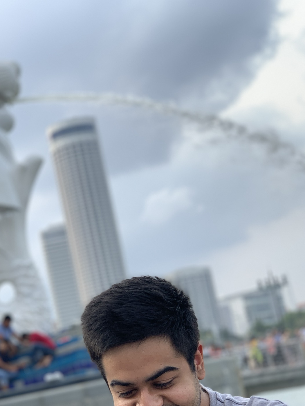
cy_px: 292
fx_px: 893
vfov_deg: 25.4
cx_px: 111
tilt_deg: +8.6
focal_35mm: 76
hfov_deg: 19.3
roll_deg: +11.8
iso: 16
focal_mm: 6
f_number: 2.4
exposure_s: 1/152
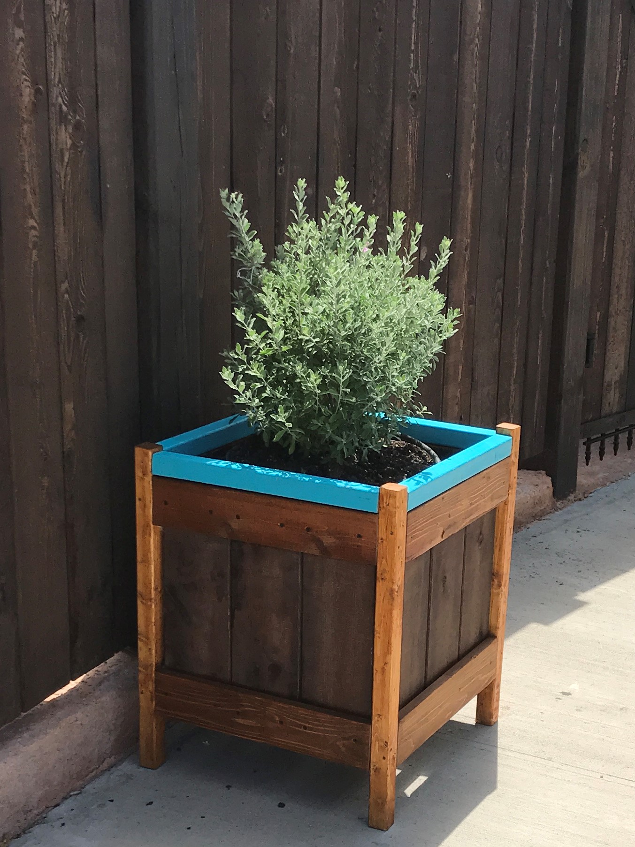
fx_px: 685
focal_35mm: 28
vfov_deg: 63.4
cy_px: 424
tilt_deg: -16.8
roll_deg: -1.8
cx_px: 318
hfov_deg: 49.7
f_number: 1.8
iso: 20
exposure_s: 1/2457
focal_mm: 3.99
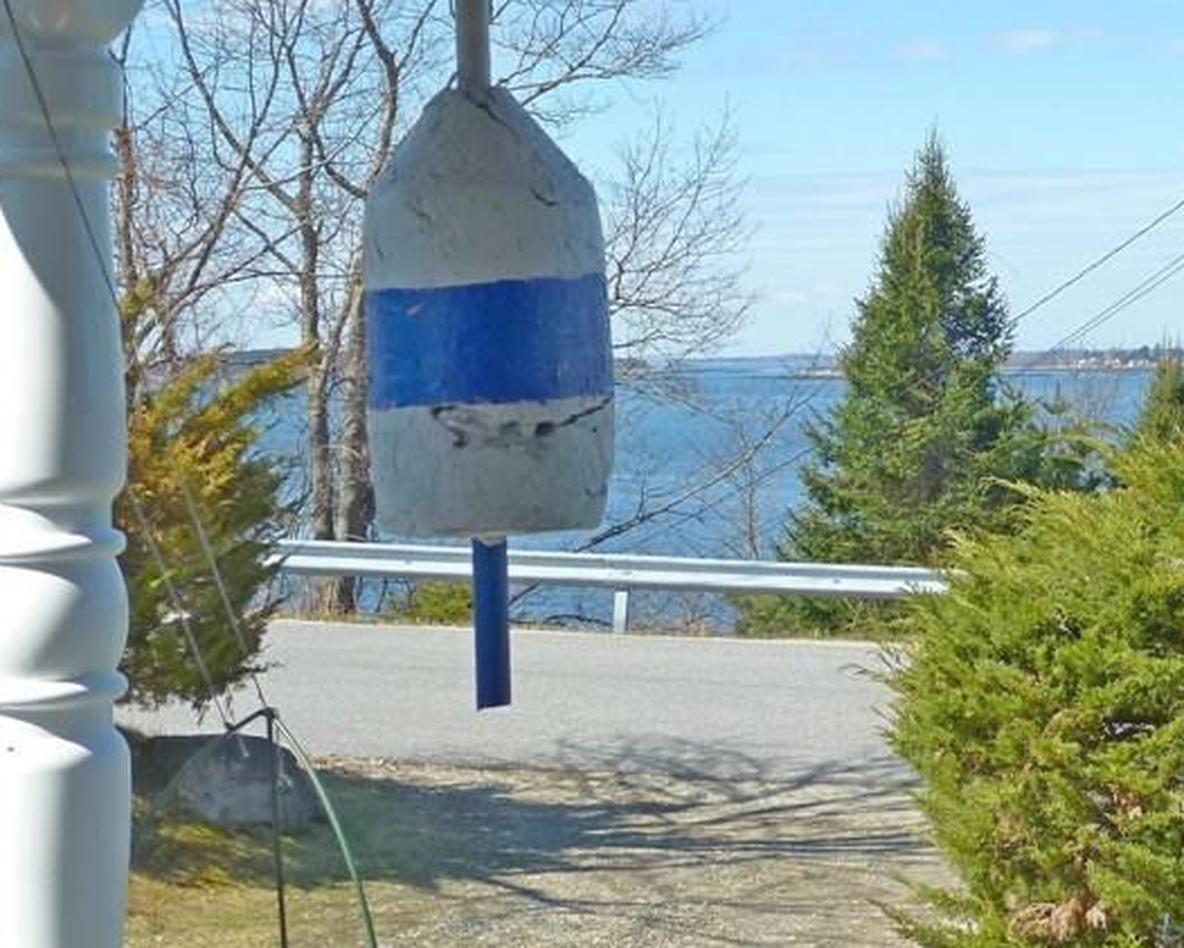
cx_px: 1029
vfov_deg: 20.1
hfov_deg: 24.5
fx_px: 2664
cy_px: 342
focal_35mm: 76
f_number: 4
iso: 80
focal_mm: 6.5
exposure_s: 1/500
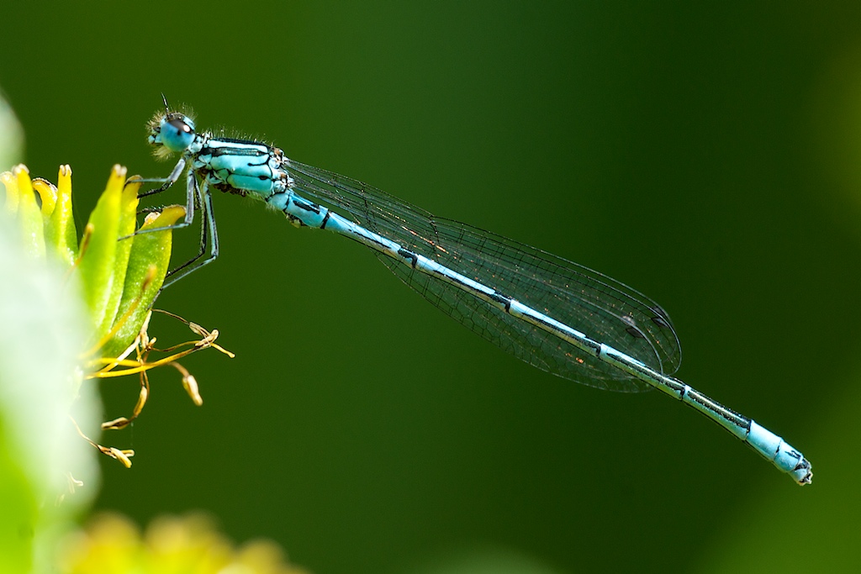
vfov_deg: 5.1
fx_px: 6458
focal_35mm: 270
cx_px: 430
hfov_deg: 7.6
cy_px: 287
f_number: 6.3
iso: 100
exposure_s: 1/80
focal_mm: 180
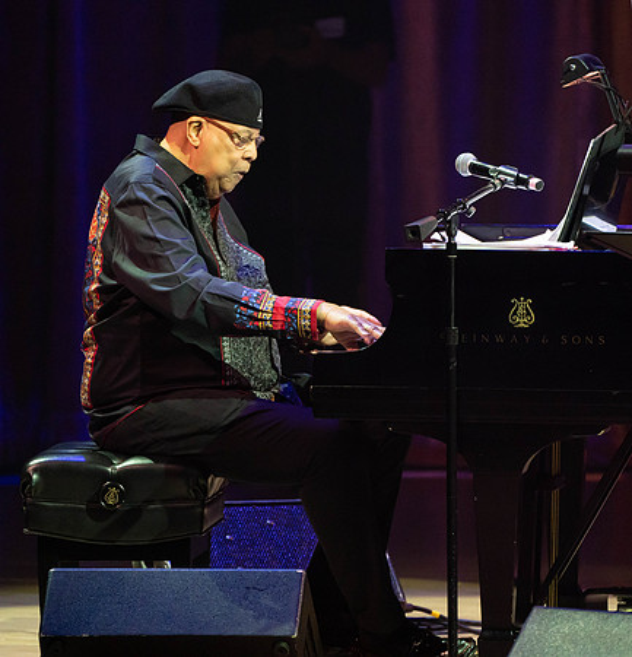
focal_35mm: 519
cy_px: 328
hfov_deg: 3.3
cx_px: 325
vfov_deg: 3.4
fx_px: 10942
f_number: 5.6
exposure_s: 1/320
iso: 3200
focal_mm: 400
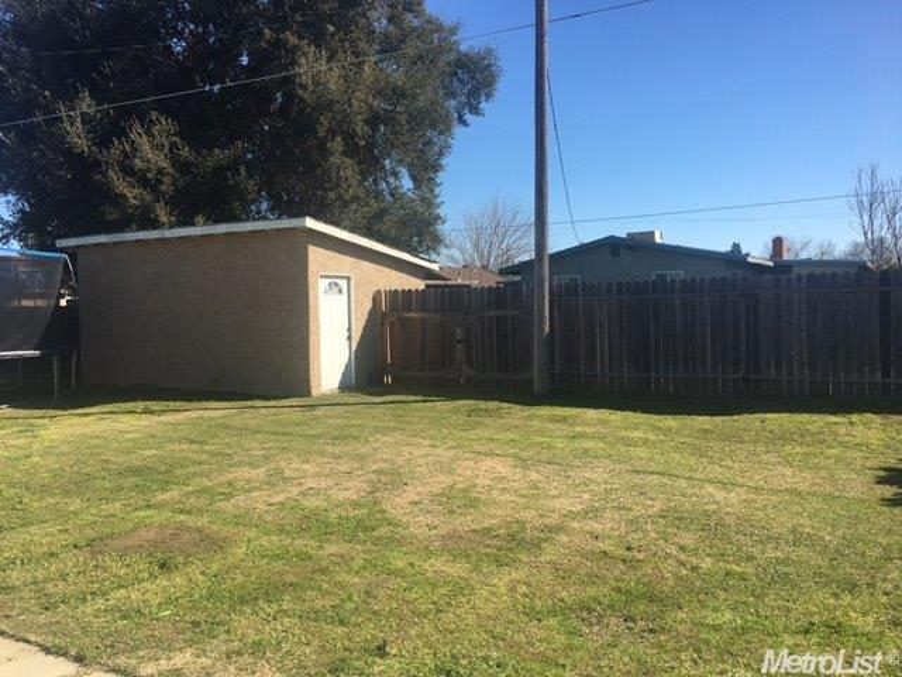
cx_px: 451
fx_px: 756
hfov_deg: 61.7
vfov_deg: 48.2
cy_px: 338
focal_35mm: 29
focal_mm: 4.15
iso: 25
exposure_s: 1/1350
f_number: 2.2
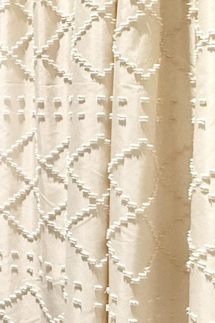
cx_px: -234
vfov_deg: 33.1
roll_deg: -0.2
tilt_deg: -1.9
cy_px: 103
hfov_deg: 16.3
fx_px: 538
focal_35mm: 60
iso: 250
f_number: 2.2
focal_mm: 2.22
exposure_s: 1/120
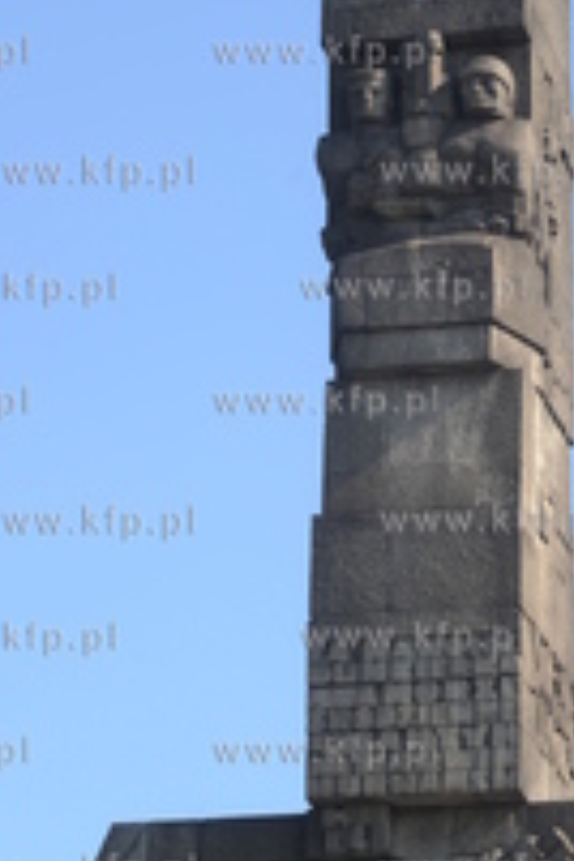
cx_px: 356
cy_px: 514
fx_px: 4998
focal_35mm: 209
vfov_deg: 9.8
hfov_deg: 6.6
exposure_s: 1/320
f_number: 8
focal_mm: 105
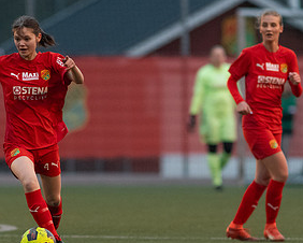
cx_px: 70
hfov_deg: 2.2
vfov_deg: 1.8
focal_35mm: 868
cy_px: 119
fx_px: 7789
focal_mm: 300
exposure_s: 1/1000
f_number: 3.2
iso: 4000
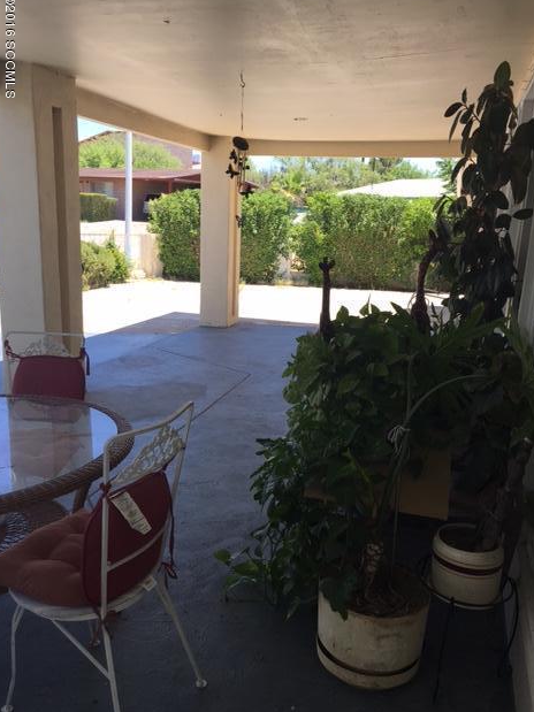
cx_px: 264
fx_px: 617
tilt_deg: -13.9
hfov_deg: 46.8
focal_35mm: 30
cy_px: 355
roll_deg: -2.1
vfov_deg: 60.0
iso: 25
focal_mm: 4.15
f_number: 2.2
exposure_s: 1/413
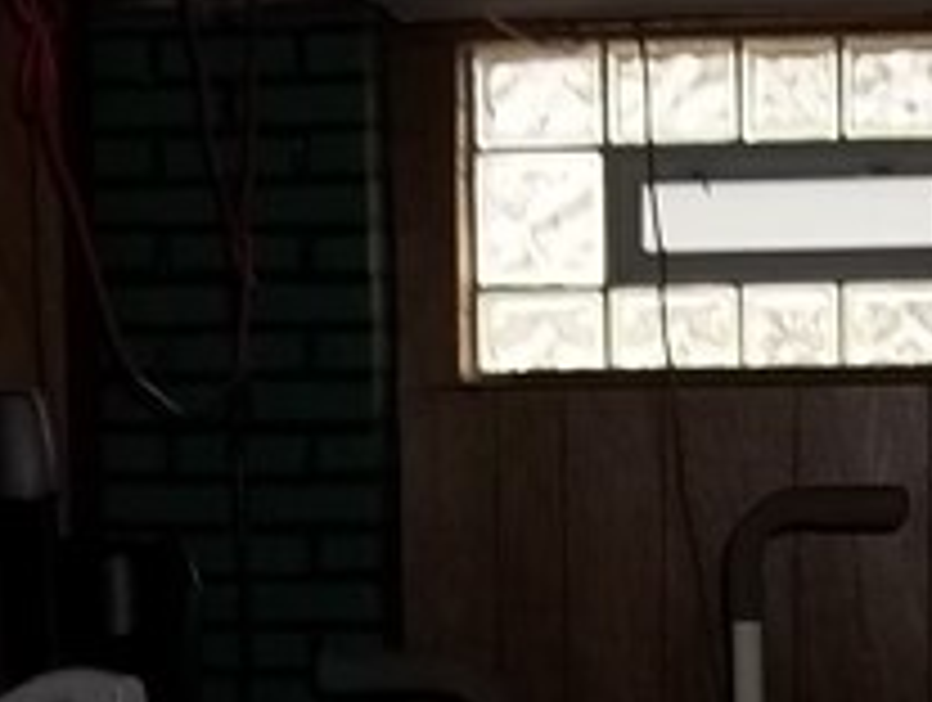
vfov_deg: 8.9
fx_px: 4261
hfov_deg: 12.5
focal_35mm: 158
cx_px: 527
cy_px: 1426
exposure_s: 1/30
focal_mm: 5.7
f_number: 2.9
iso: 64
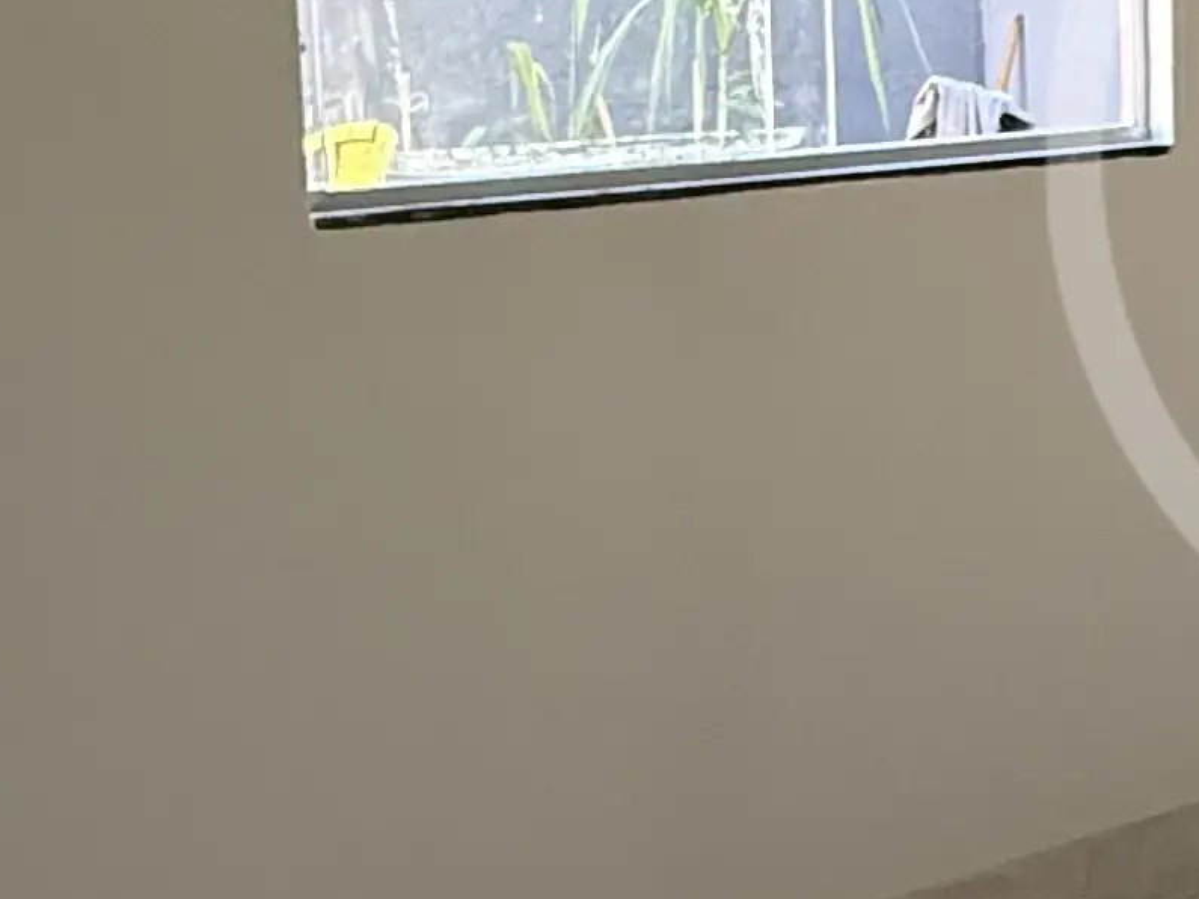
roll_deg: -0.5
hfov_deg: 23.5
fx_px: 2459
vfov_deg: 20.4
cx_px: 1641
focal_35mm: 71
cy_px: 154
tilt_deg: -7.3
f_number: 2.2
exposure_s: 1/120
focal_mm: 2.22
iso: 320
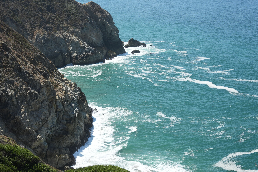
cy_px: 83
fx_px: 523
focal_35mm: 73
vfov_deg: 18.7
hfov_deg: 27.7
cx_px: 127
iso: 200
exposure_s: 1/1250
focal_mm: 50
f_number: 4.5
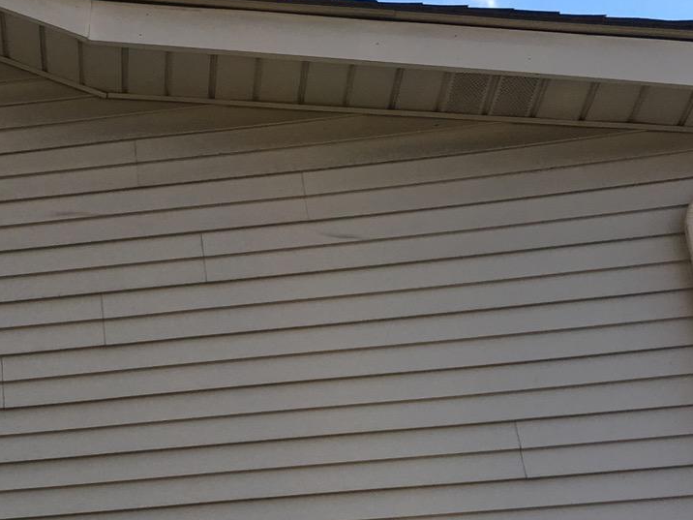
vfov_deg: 17.5
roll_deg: +1.4
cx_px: -126
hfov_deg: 21.9
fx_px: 1662
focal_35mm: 83
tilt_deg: +23.1
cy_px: 489
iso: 25
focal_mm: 4.15
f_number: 2.2
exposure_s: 1/300
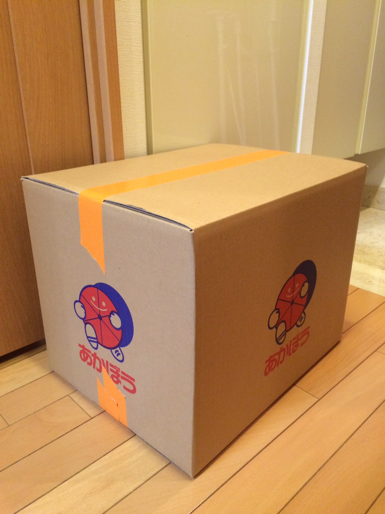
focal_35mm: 29
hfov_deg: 48.2
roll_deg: +0.2
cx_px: 192
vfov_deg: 61.7
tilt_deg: -22.9
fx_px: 430
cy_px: 257
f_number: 2.2
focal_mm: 4.15
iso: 320
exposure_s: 1/33
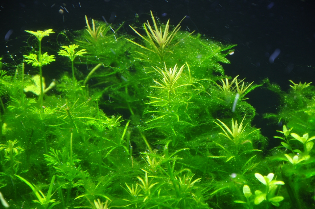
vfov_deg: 8.7
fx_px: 1376
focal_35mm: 158
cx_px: 158
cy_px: 104
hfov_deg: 13.1
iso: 200
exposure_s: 1/25
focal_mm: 105
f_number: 7.1
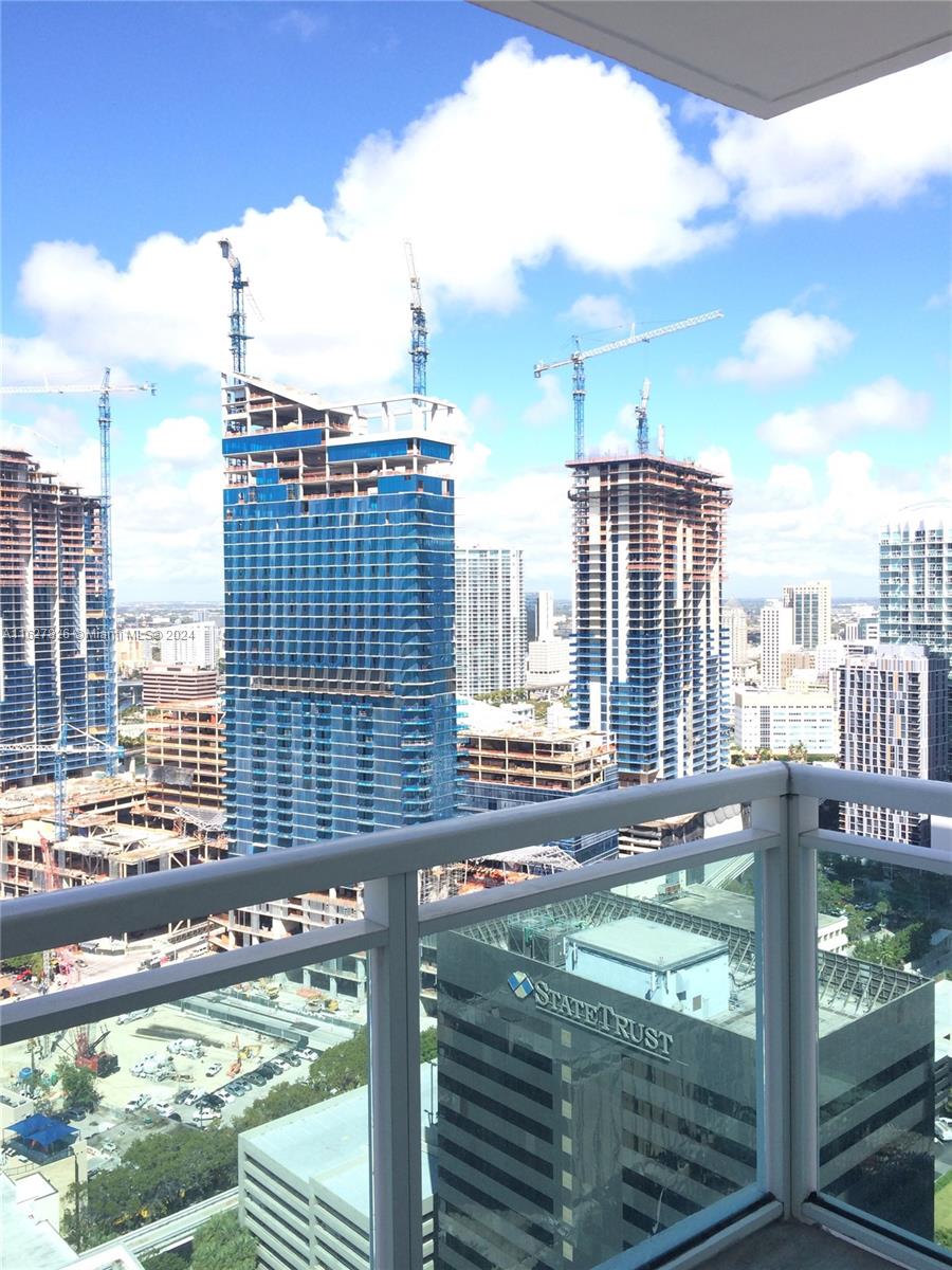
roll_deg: +0.6
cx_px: 476
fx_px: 1063
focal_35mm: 29
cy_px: 635
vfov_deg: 61.7
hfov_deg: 48.2
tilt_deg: -3.2
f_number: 2.2
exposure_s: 1/1001
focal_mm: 4.15
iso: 32
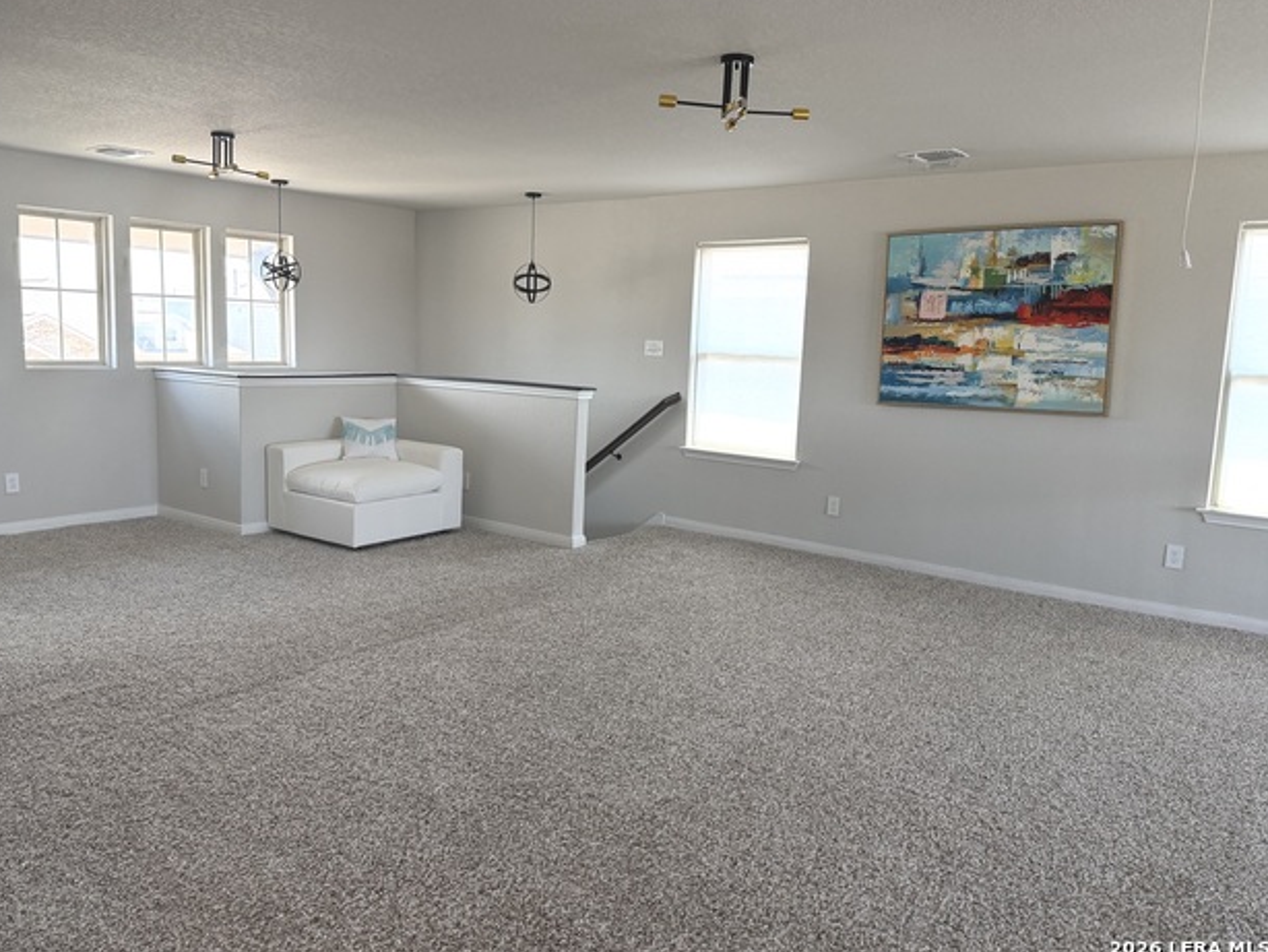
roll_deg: -2.1
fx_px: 916
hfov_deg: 69.4
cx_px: 613
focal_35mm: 25
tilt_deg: -8.0
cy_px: 465
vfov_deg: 54.9
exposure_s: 1/236
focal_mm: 6.76
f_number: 1.78
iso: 200
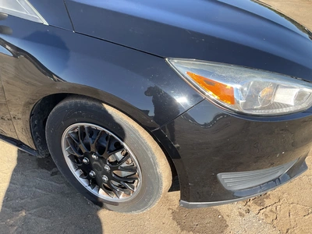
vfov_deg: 48.2
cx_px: 156
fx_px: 261
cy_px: 117
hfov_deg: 61.7
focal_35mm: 29
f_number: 1.8
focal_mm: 3
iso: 25
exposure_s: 1/509
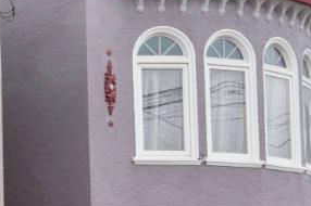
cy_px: 249
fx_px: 725
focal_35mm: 84
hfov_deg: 18.1
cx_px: -281
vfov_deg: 15.6
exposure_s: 1/25
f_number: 14
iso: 125
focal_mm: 16
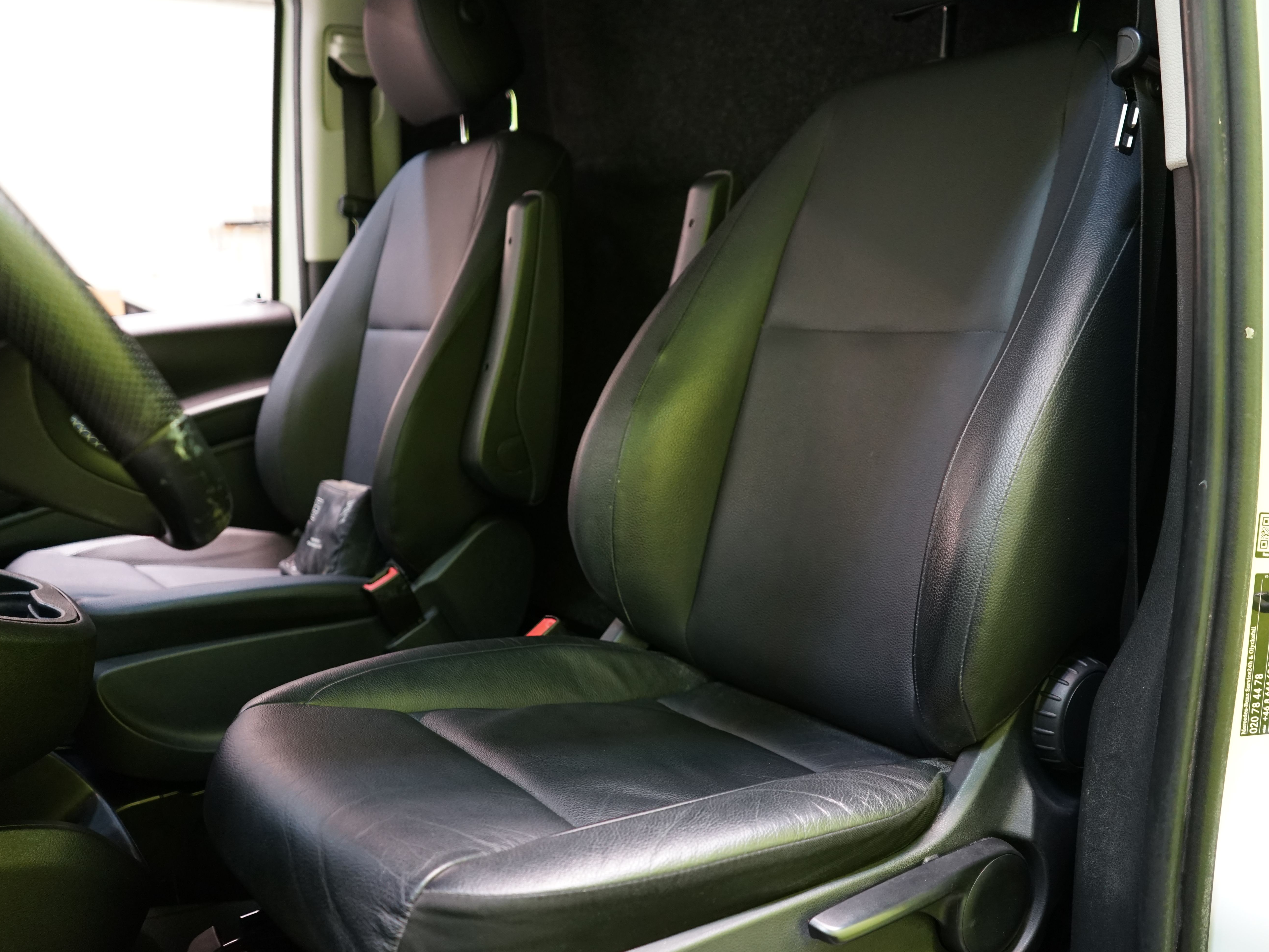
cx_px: 701
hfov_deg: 58.2
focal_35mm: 31
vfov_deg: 45.4
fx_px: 1136
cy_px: 485
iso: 1600
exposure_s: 1/30
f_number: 3.5
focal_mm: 28
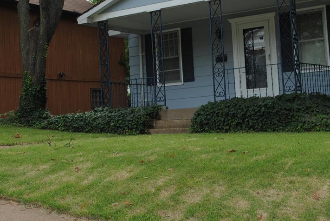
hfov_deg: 31.3
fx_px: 587
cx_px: 204
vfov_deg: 21.2
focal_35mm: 64
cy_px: 88
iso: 100
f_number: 5.6
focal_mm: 28
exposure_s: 1/200
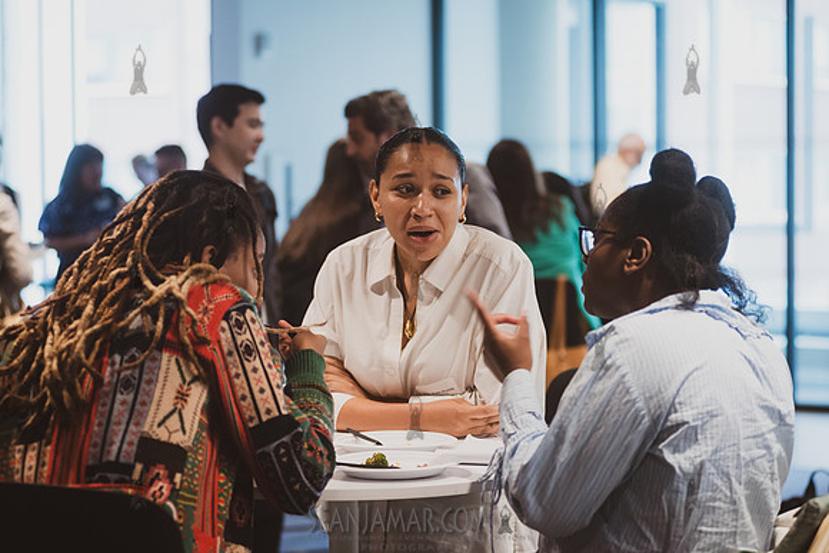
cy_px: 276
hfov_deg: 23.4
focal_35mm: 87
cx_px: 414
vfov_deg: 15.8
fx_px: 1999
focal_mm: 86
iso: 2000
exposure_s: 1/200
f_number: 3.2
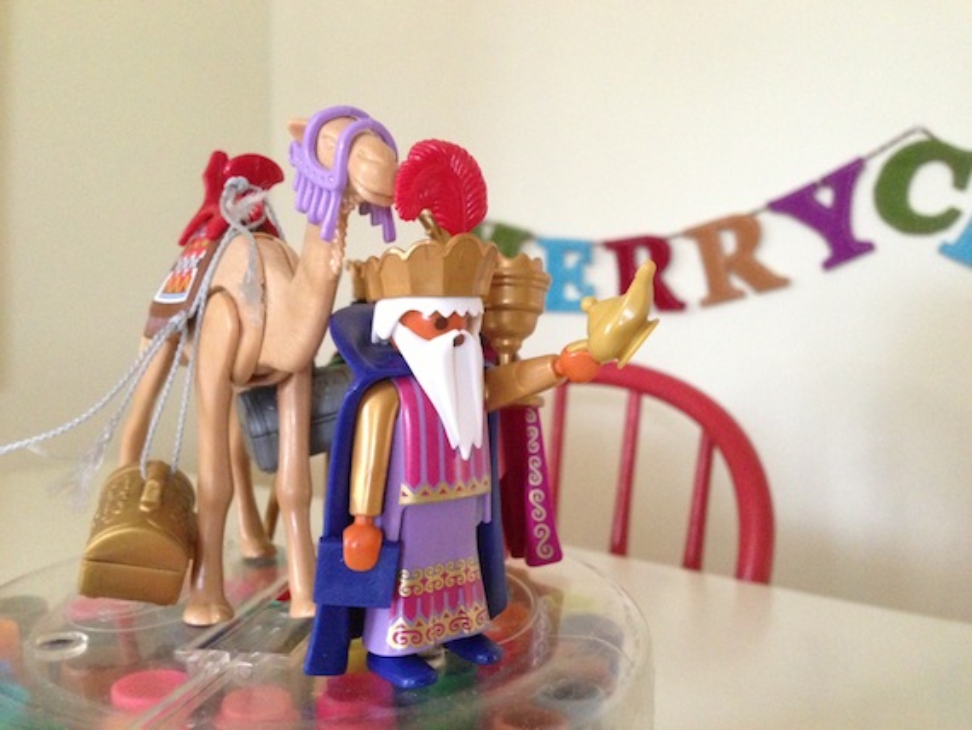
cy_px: 365
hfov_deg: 55.3
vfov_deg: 43.0
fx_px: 927
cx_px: 486
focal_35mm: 33
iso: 500
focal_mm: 4.13
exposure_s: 1/15
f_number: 2.4
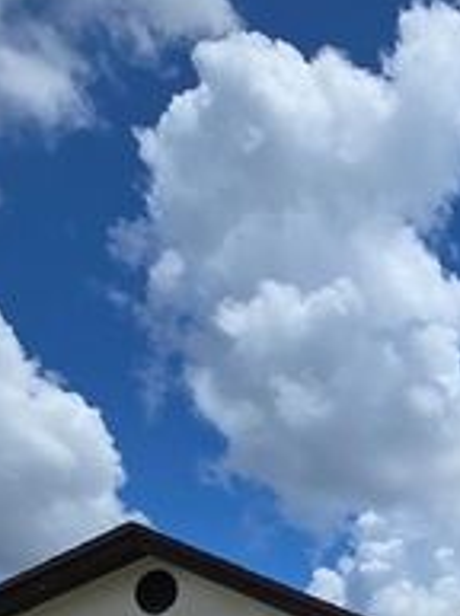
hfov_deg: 22.8
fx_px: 800
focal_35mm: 45
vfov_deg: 33.1
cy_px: 768
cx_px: 767
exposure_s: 1/4064
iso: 50
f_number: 2.2
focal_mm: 2.2
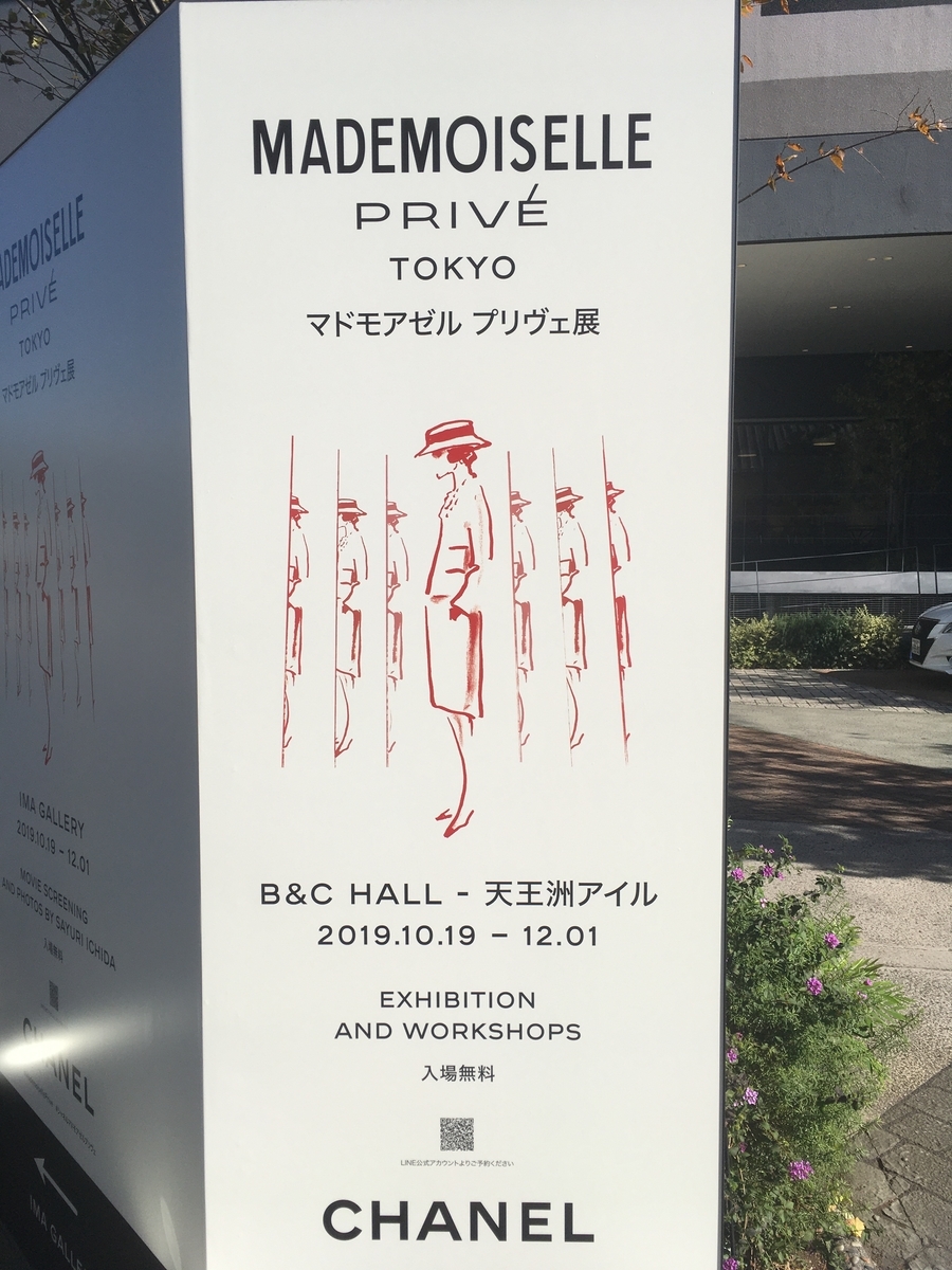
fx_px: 1063
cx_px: 476
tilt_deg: -4.8
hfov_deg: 48.2
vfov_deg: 61.7
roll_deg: -0.6
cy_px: 635
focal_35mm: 29
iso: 25
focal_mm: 4.15
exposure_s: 1/2024
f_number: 2.2
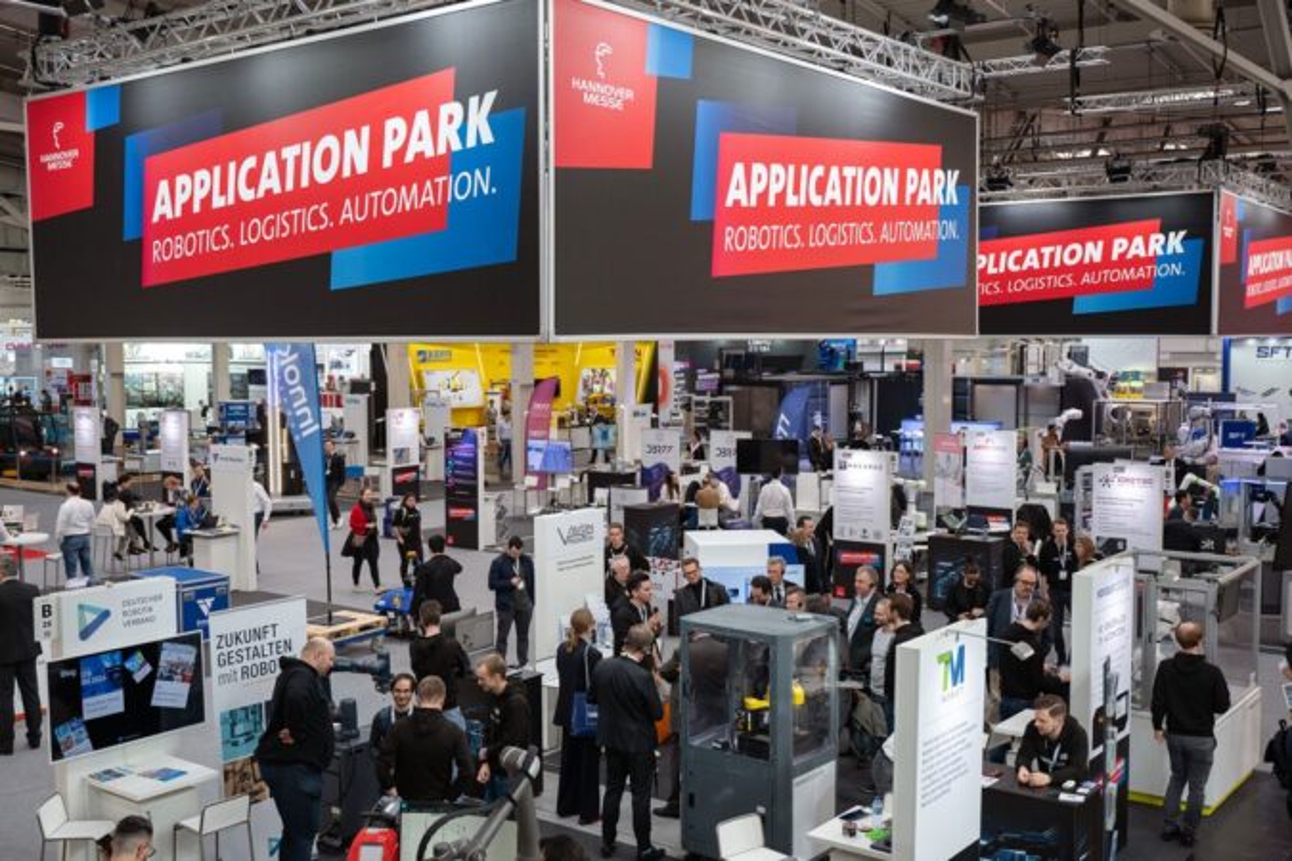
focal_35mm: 36
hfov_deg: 53.1
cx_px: 646
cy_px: 430
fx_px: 1292
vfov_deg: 36.9
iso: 800
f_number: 4
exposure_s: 1/200
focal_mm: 36
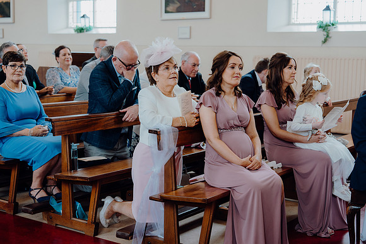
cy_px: 122
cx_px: 183
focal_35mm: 54
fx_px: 549
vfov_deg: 25.1
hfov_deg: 36.9
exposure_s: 1/200
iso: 500
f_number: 2.8
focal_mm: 54
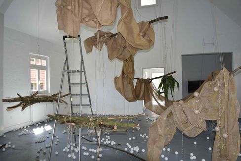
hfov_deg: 67.4
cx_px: 120
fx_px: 181
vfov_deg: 47.9
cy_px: 80
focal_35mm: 27
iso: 640
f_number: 5.6
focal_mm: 18
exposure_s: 1/125
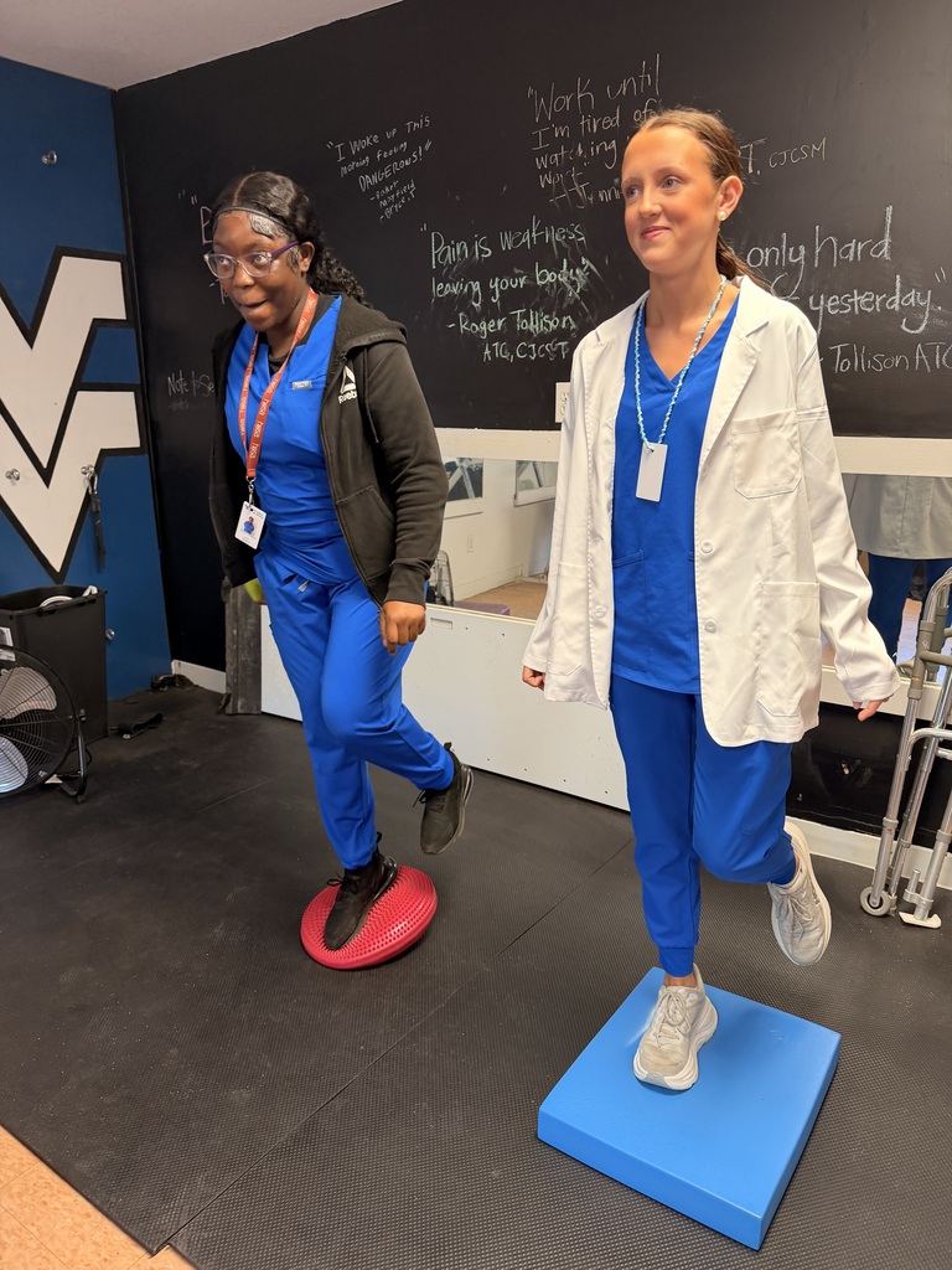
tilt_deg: -16.0
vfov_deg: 71.6
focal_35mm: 24
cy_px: 635
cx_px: 476
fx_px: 880
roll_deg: -0.7
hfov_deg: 56.8
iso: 160
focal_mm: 6.76
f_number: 1.78
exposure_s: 1/60
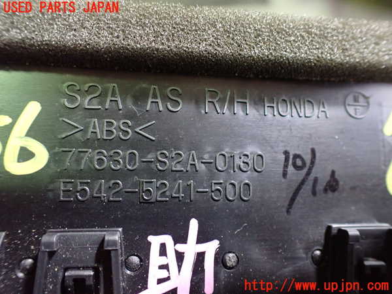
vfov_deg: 46.8
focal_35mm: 30
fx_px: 340
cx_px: 196
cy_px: 147
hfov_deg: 60.0
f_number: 2.3
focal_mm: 5.4
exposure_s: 1/30
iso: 1000
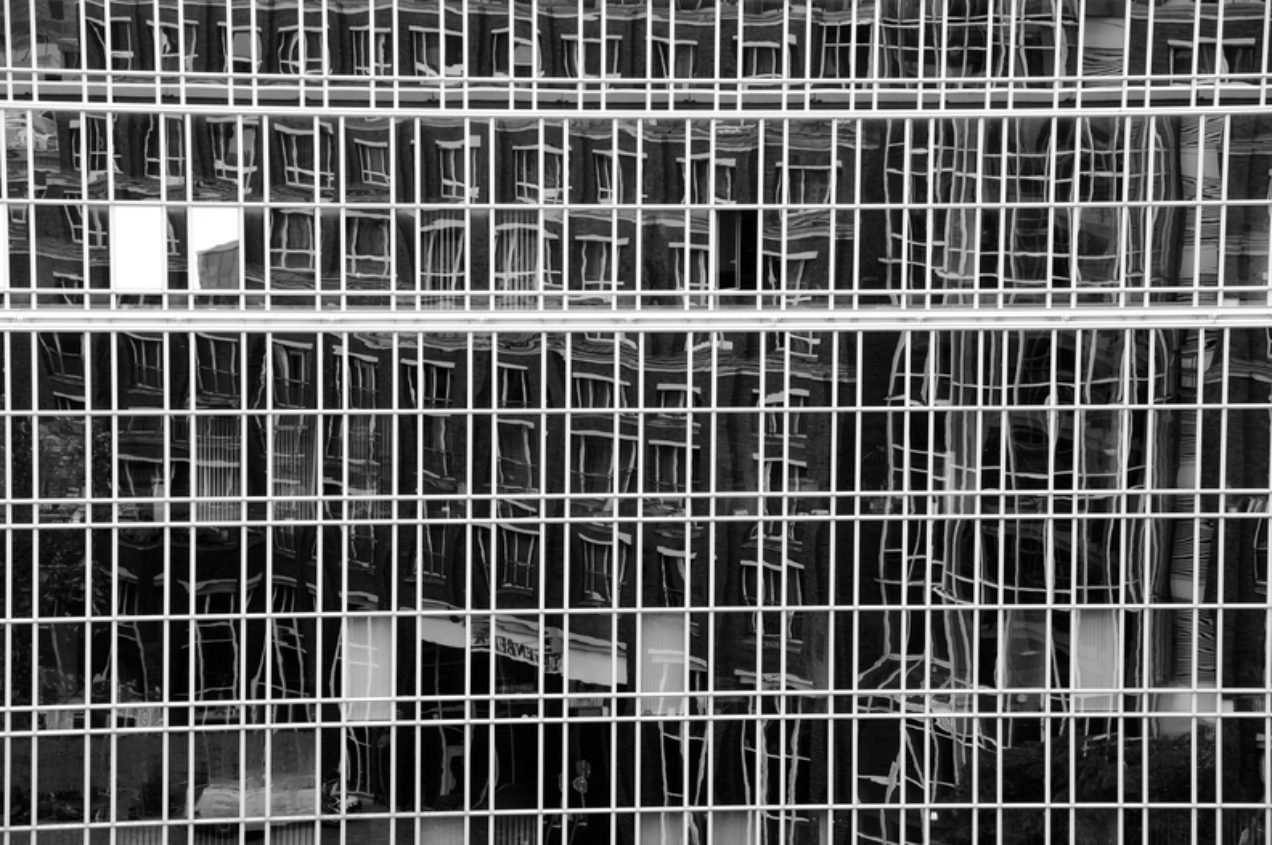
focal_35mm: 112
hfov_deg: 18.2
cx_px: 636
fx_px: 3970
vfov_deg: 12.1
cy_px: 422
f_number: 7
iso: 400
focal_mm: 75
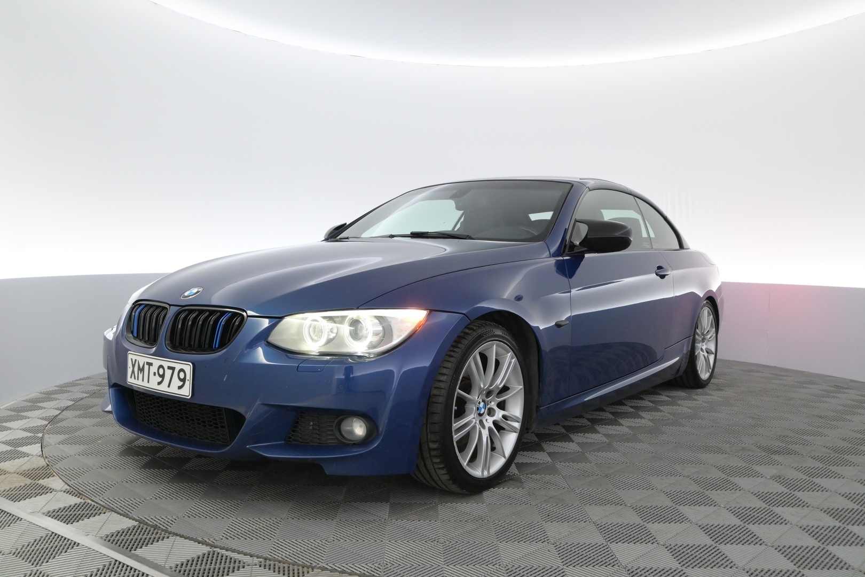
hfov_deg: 61.9
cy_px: 288
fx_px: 721
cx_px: 432
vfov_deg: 43.6
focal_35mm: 30
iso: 2500
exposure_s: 1/80
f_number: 7.1
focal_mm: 20
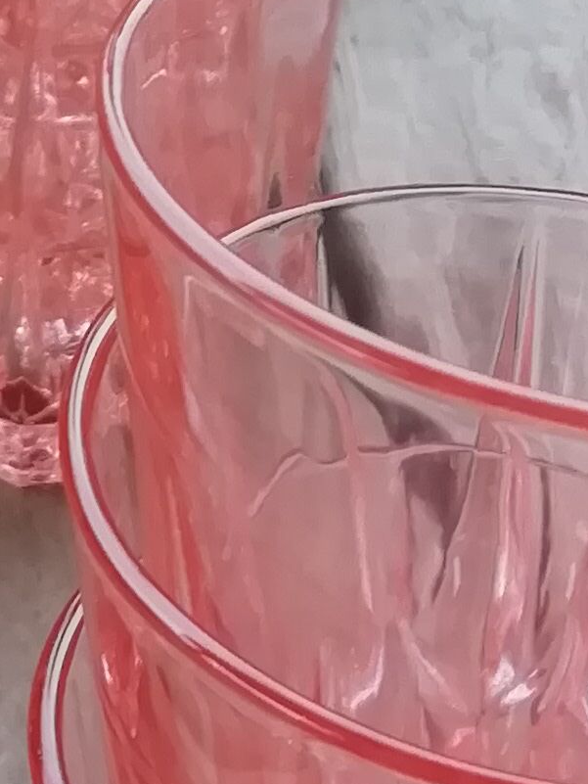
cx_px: -40
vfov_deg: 14.1
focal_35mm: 135
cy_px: -196
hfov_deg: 10.9
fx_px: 3057
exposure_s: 1/100
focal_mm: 3.21
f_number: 2.2
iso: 80
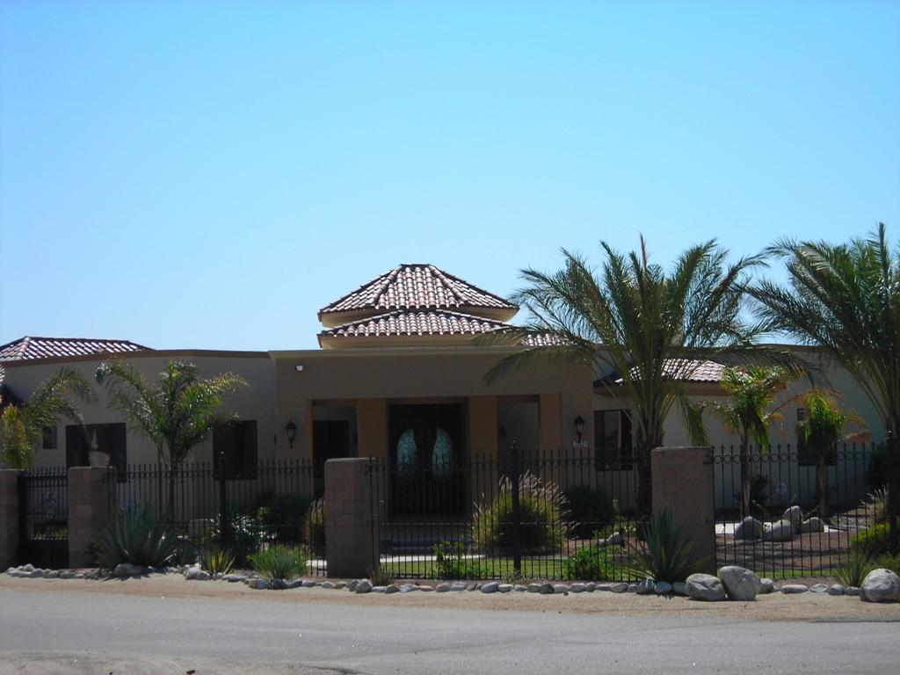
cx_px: 450
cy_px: 338
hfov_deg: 21.8
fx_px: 2340
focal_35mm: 90
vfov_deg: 16.4
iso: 50
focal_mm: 14.8
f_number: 9.1
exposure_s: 1/163
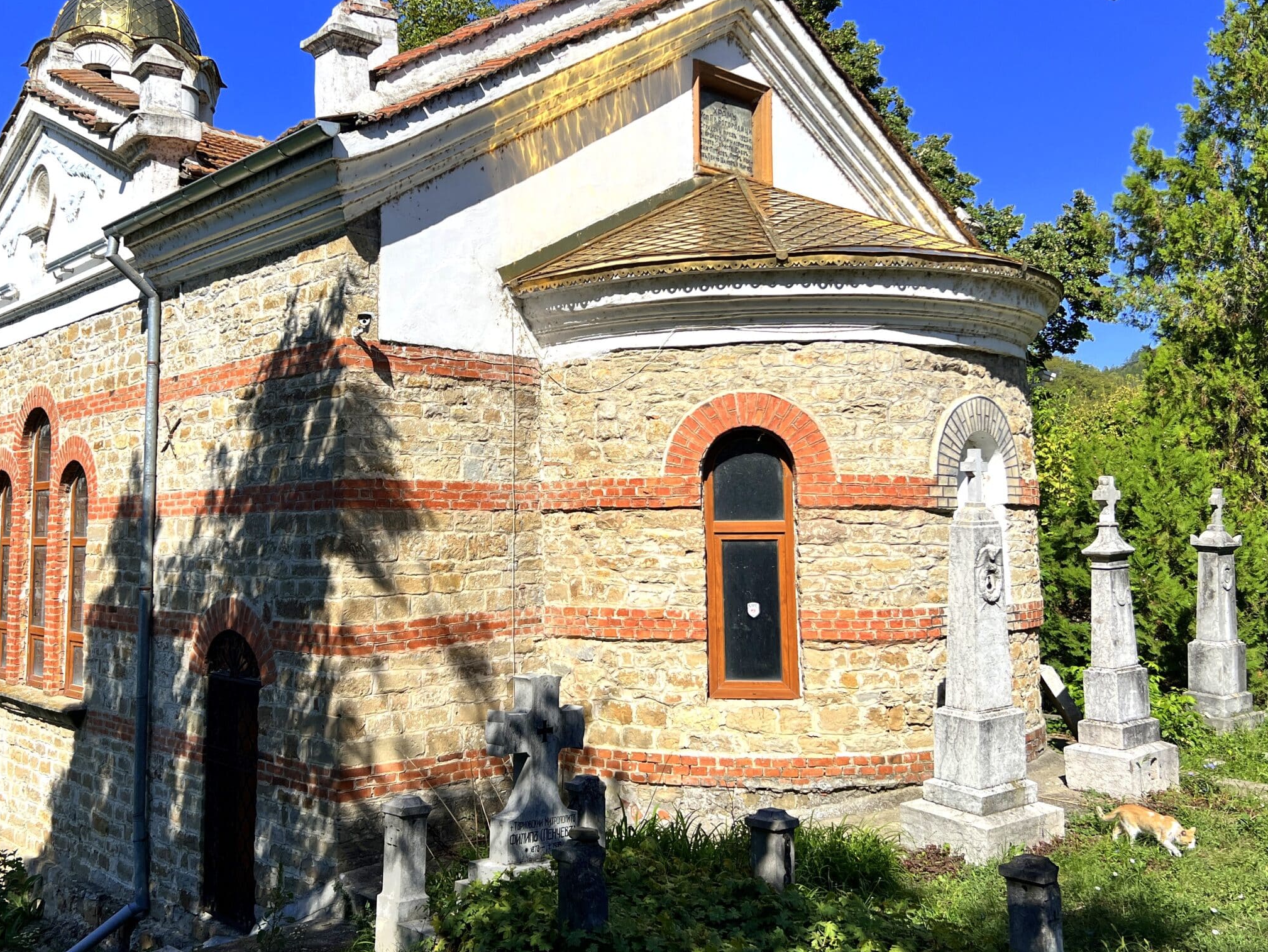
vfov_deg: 42.8
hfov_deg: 55.1
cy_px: 399
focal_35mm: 33
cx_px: 541
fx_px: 1209
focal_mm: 5.7
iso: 50
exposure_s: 1/6211
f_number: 1.5
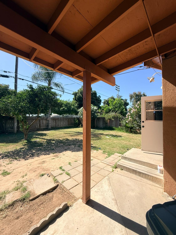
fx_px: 95
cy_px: 118
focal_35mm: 14
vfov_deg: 102.1
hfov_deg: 85.7
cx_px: 88
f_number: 2.2
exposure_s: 1/1105
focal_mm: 2.22
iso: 50
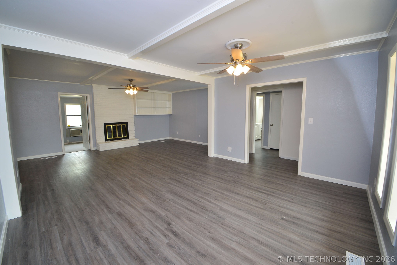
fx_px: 154
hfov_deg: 104.2
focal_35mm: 14
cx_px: 198
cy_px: 132
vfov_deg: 81.2
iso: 500
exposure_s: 1/25
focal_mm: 14
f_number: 10
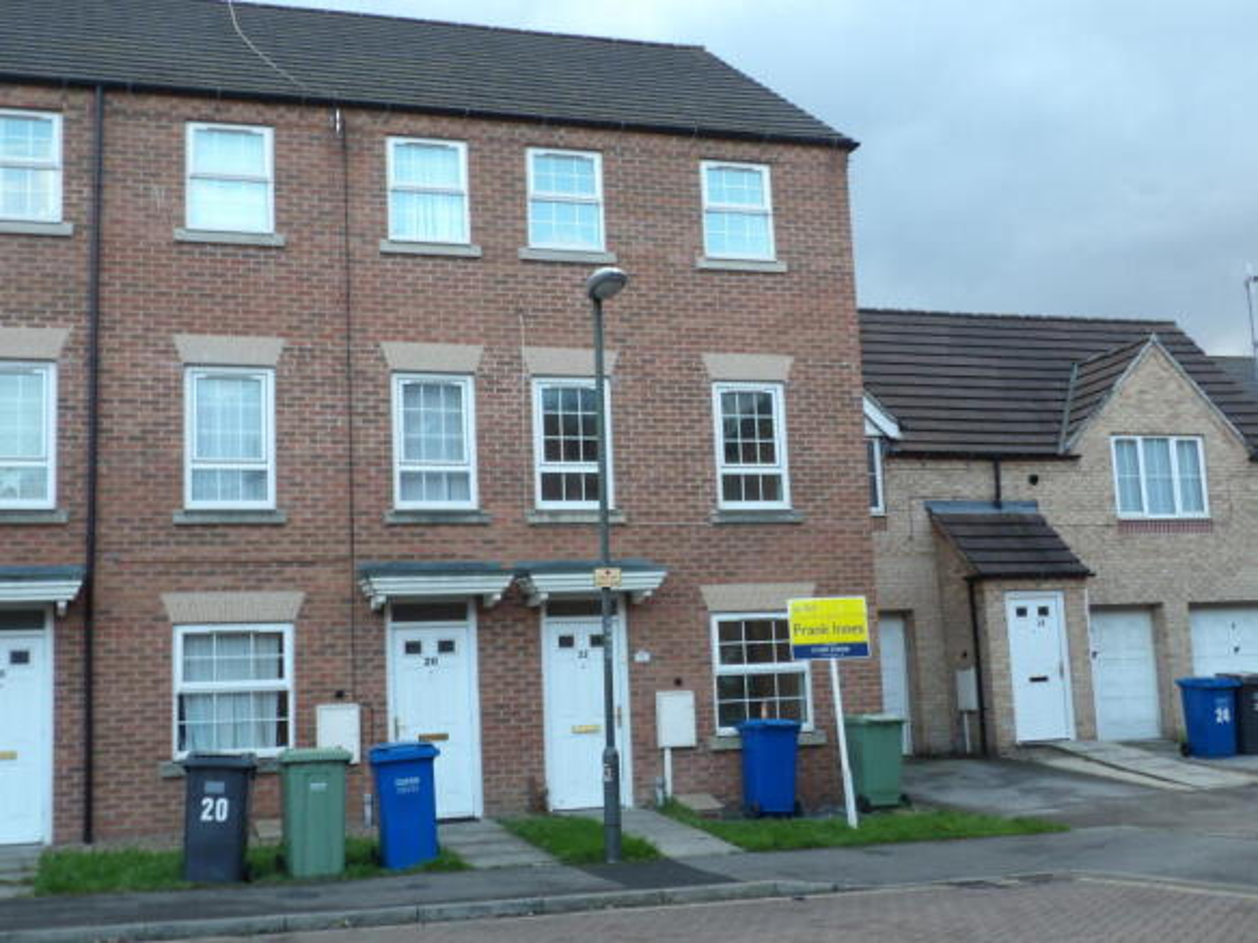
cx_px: 629
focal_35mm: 42
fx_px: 1526
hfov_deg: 44.8
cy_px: 472
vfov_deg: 34.3
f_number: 4.9
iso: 138
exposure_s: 1/30
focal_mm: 7.6
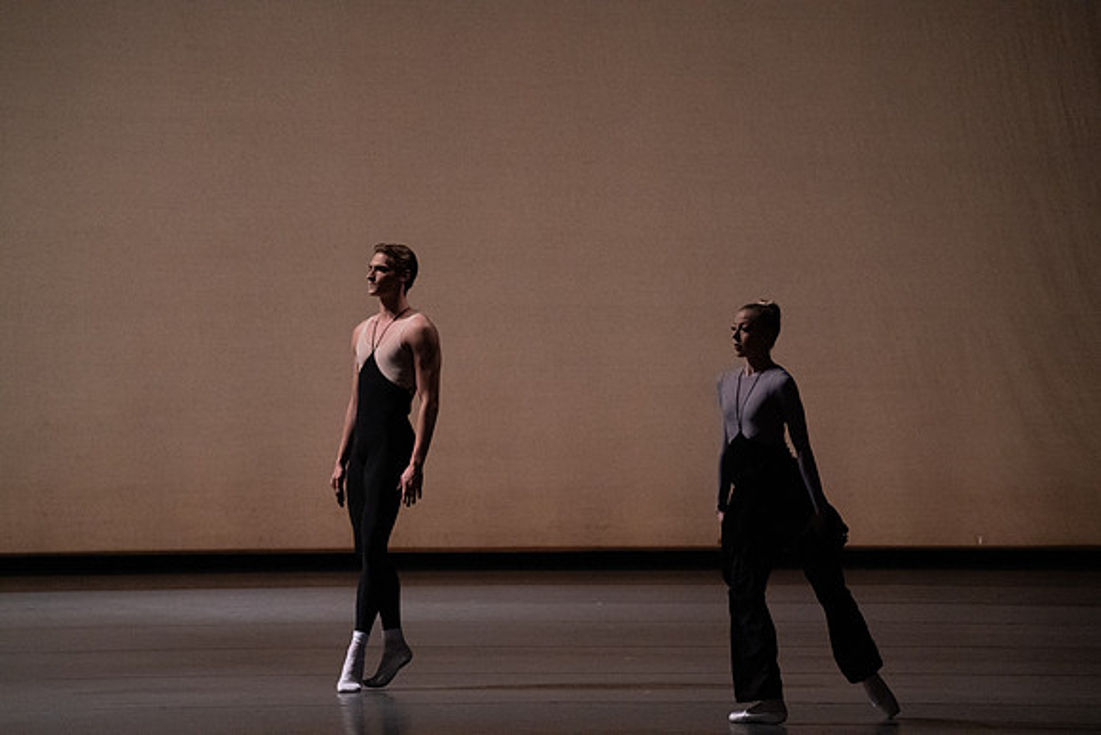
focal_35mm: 182
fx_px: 5567
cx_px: 550
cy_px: 368
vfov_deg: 7.5
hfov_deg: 11.3
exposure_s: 1/500
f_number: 6.3
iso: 12800
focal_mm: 182
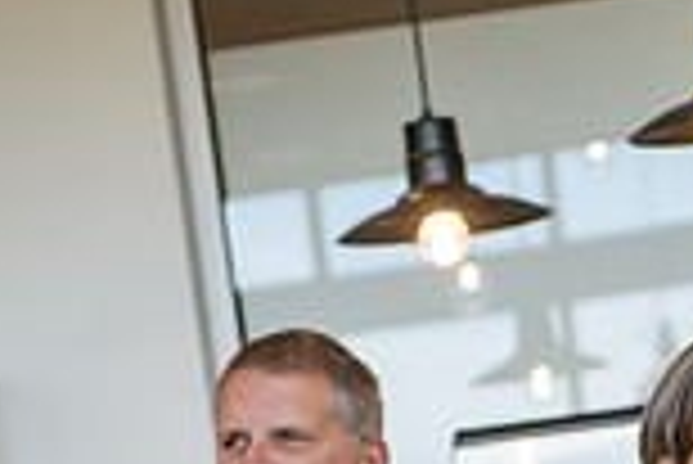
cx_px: 765
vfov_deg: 5.5
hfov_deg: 8.2
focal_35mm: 249
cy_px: 664
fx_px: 4798
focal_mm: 66
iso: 1000
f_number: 3.5
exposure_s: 1/400
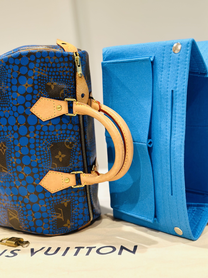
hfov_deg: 30.3
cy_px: 139
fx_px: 385
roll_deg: +7.0
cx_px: 104
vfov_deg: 39.7
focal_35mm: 48
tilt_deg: -8.4
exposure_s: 1/60
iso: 200
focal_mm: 6.86
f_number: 1.78
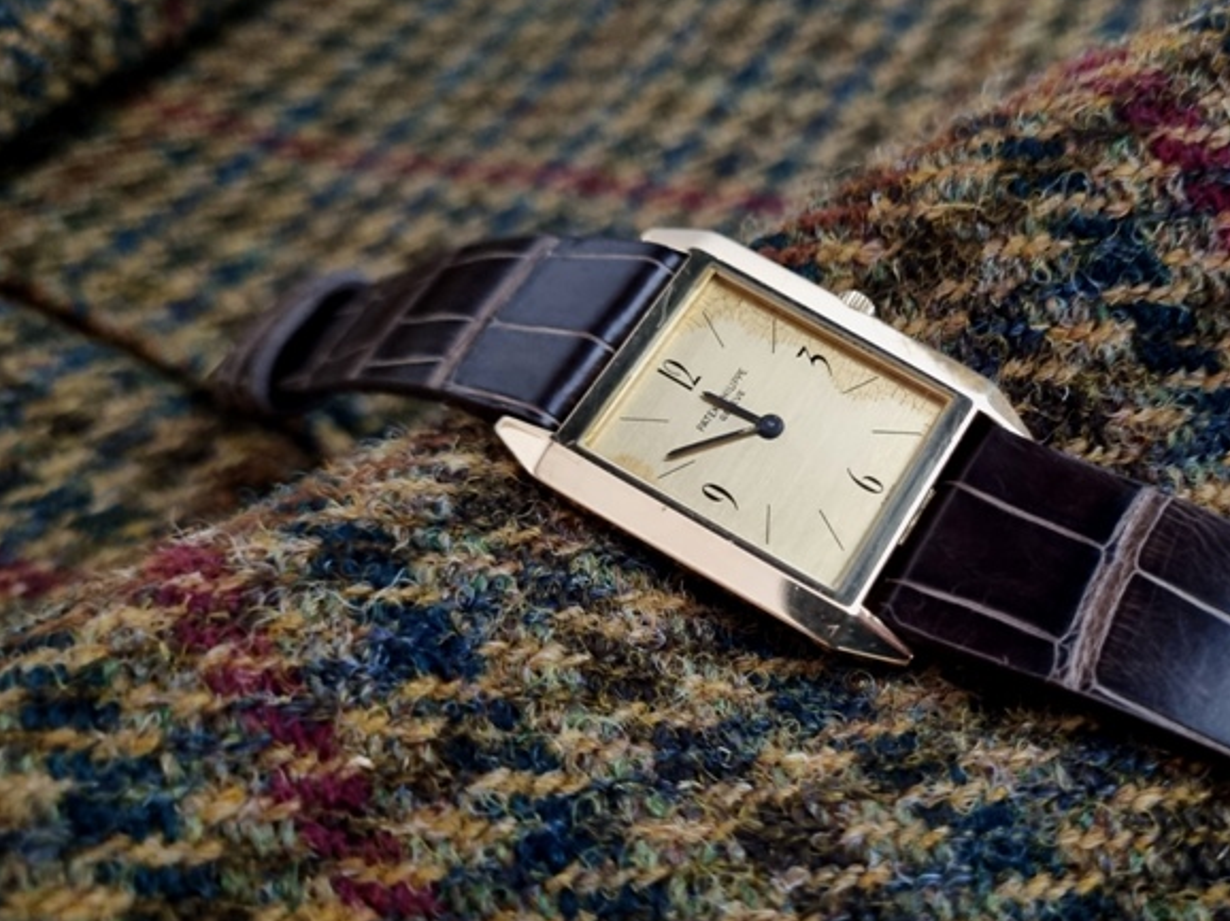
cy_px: 508
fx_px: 1279
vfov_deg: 39.6
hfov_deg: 50.2
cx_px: 843
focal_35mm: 36
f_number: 1.8
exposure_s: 1/25
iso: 500
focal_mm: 5.4
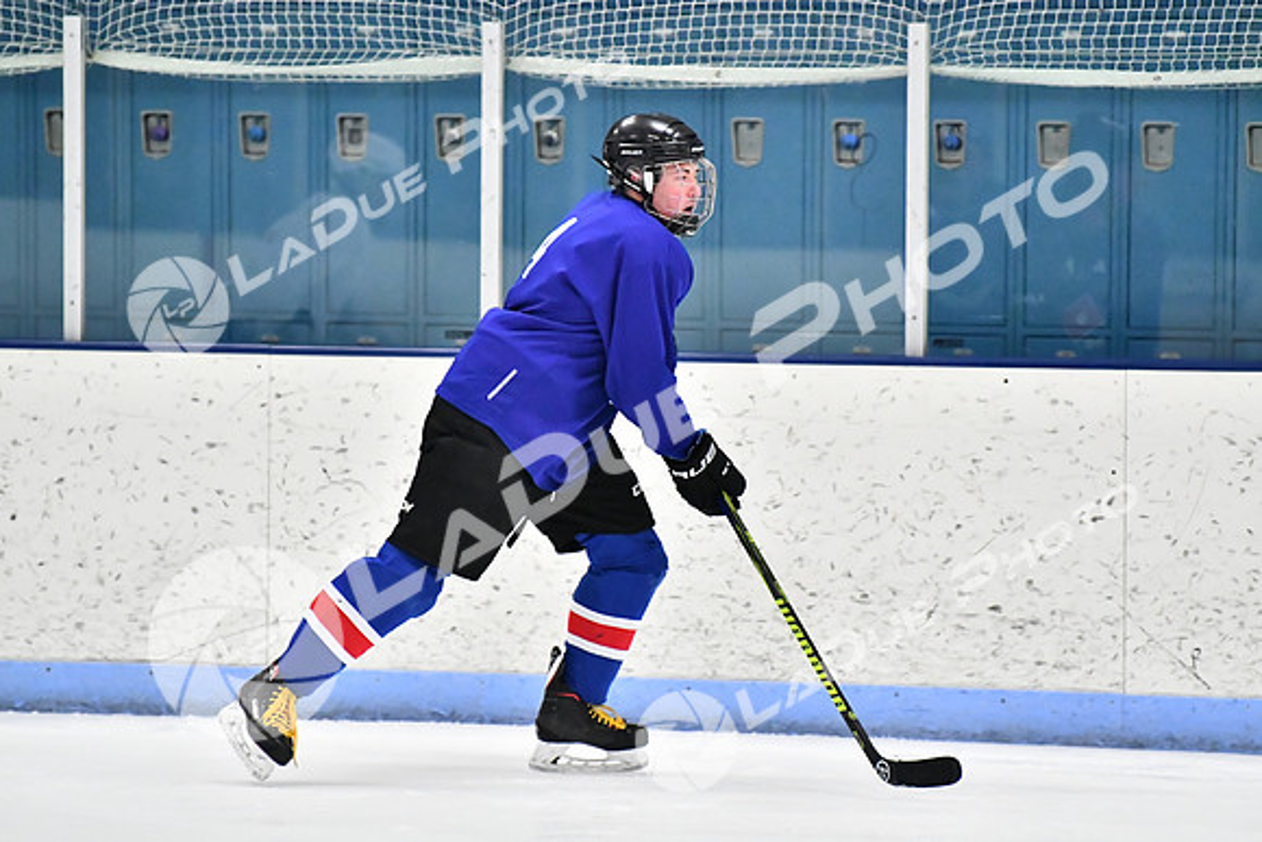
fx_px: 9993
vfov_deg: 4.8
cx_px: 631
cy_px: 421
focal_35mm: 285
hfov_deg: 7.2
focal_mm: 190
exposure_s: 1/1250
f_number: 3.2
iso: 6400
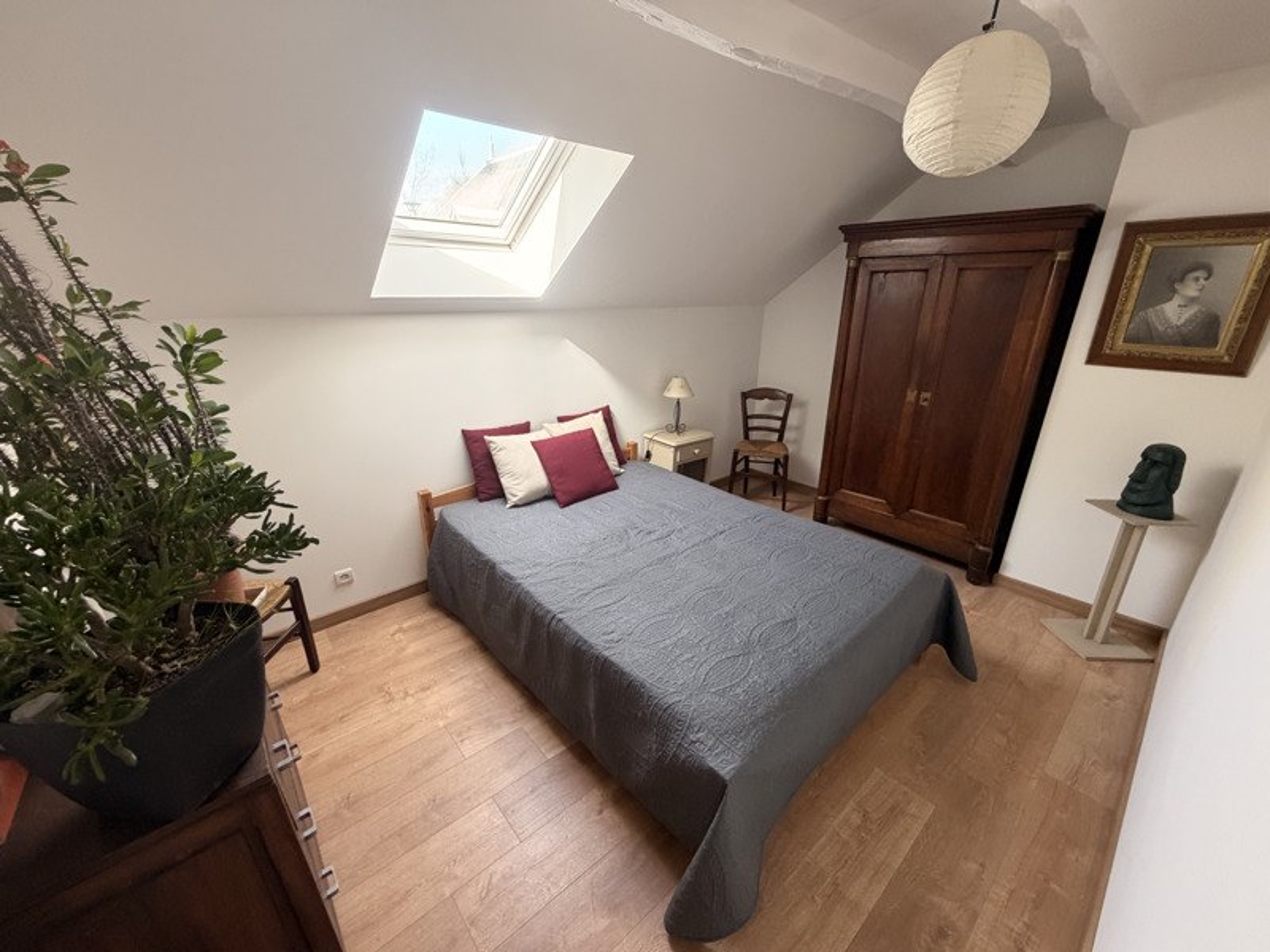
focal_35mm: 14
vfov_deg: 85.7
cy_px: 476
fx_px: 514
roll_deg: +0.1
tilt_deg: -19.8
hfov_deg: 102.1
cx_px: 635
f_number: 2.2
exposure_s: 1/87
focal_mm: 2.22
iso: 320
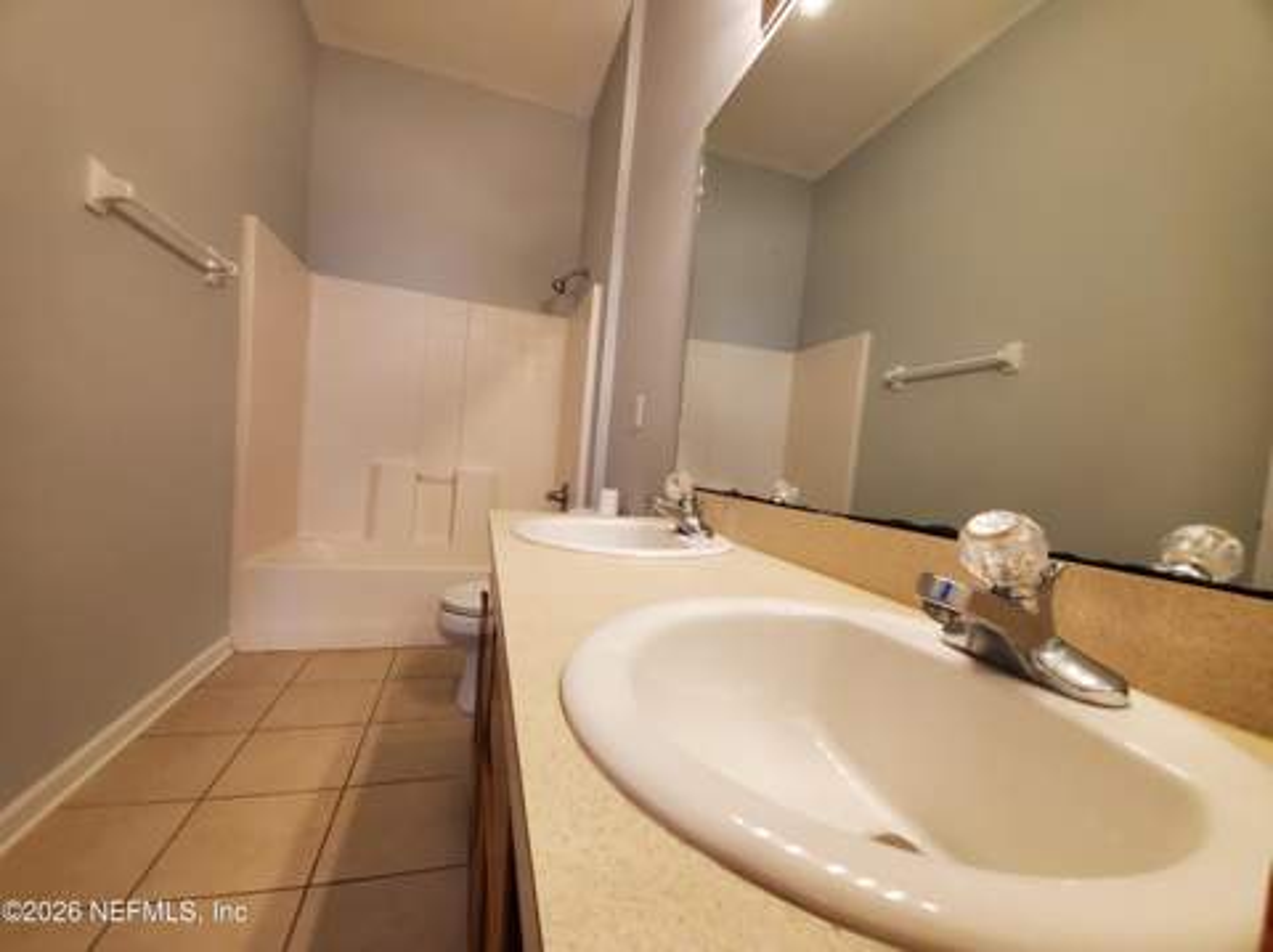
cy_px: 476
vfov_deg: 89.8
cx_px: 636
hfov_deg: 106.2
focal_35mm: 13
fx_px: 478
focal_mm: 1.8
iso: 200
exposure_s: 1/59
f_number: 2.2
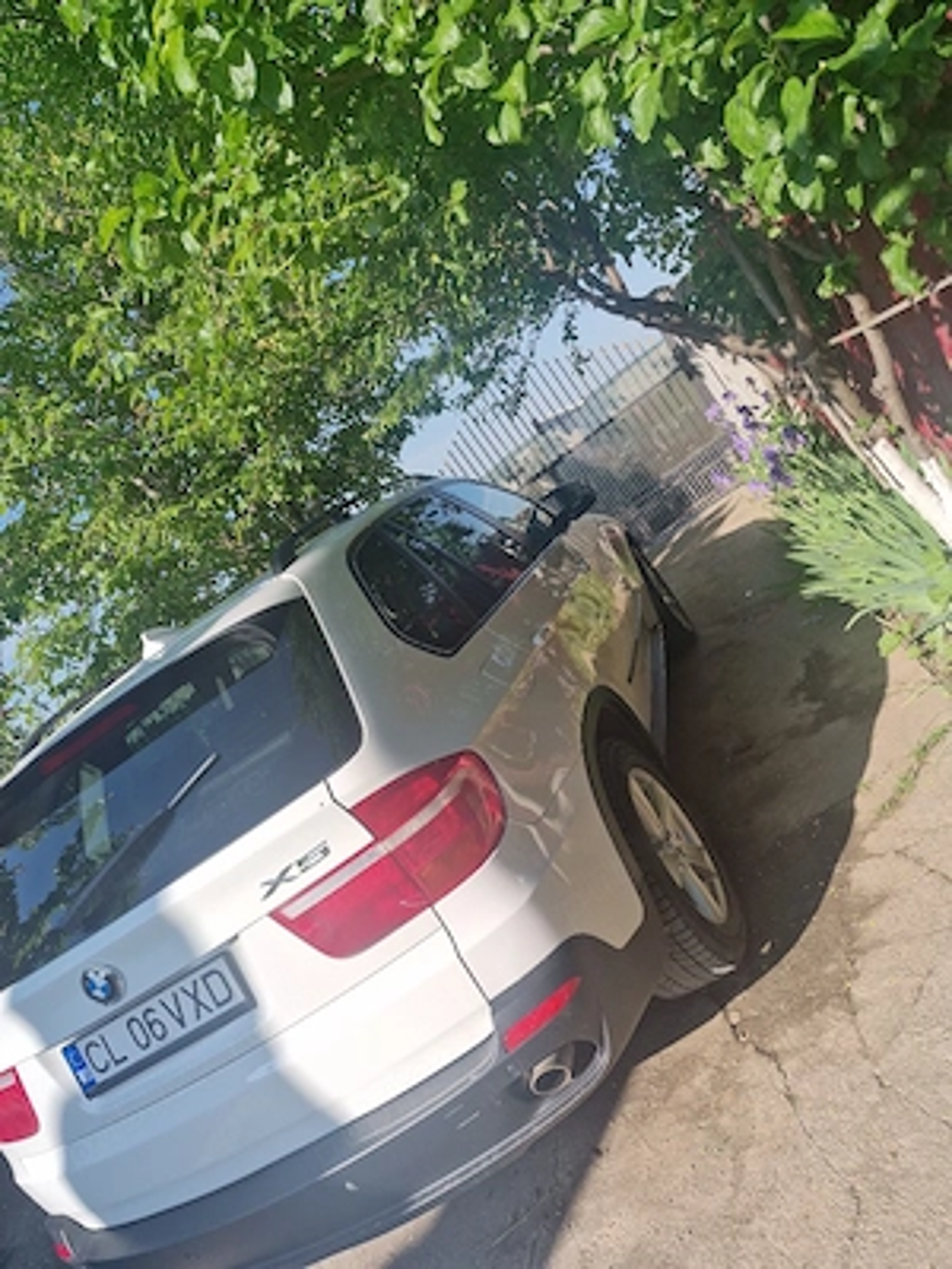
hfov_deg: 58.9
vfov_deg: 73.9
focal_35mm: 23
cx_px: 476
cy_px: 634
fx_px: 843
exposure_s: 1/1250
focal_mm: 5.54
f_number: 1.8
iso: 50
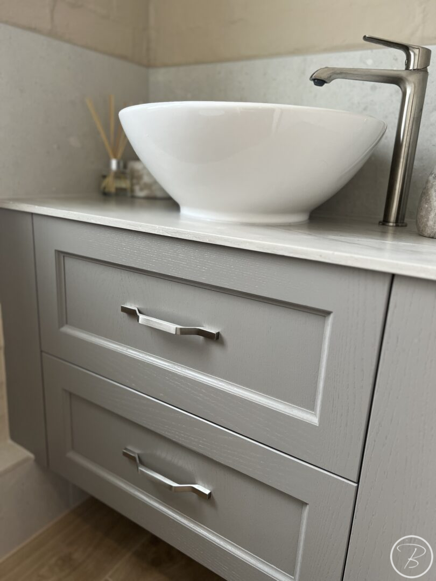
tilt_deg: -14.8
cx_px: 218
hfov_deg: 53.1
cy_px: 290
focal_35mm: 26
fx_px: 437
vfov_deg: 67.3
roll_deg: -2.3
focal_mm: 5.7
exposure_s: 1/65
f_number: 1.5
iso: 125
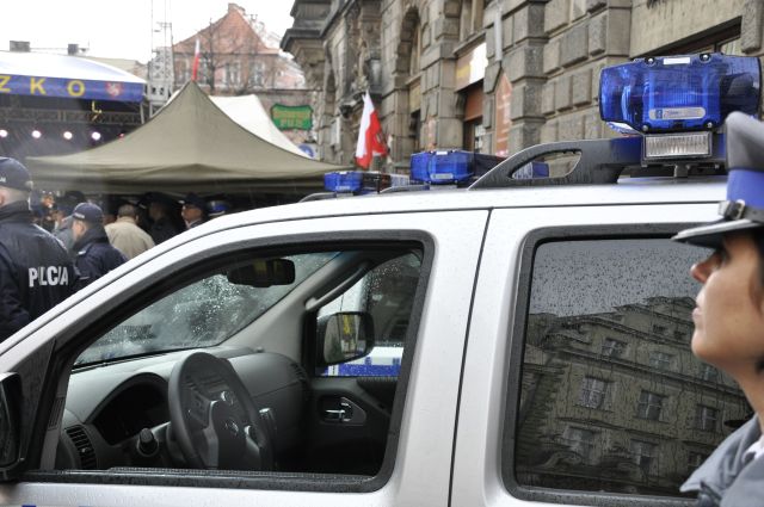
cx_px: 382
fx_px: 1208
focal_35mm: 57
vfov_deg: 23.7
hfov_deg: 35.1
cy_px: 254
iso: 800
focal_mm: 38
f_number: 9
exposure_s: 1/80
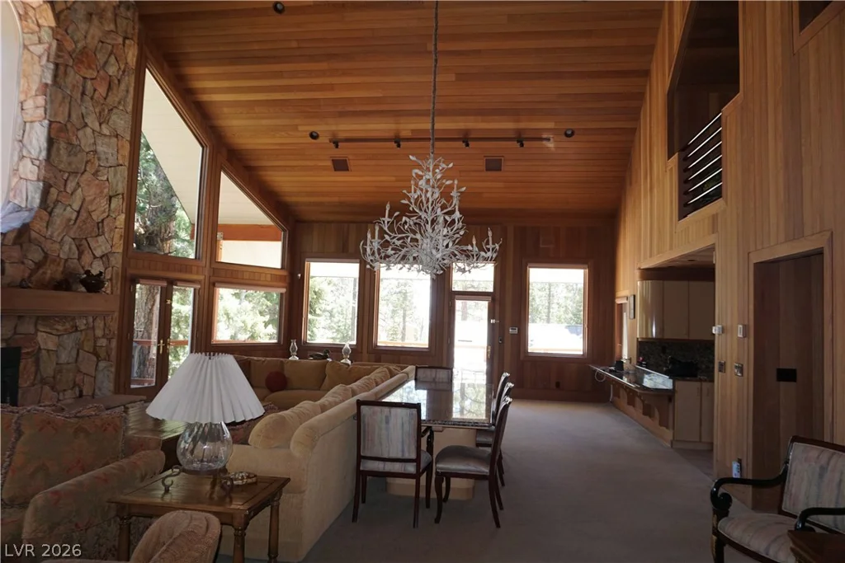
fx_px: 563
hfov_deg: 73.7
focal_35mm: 24
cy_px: 282
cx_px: 422
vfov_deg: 53.1
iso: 500
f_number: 4
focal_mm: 16
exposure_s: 1/160
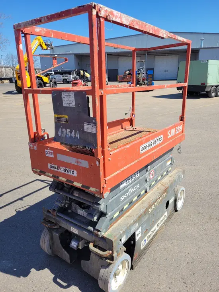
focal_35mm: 26
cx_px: 110
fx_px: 219
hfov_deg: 53.1
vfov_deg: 67.3
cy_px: 146
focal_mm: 5.4
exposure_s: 1/2198
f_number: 1.8
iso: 40
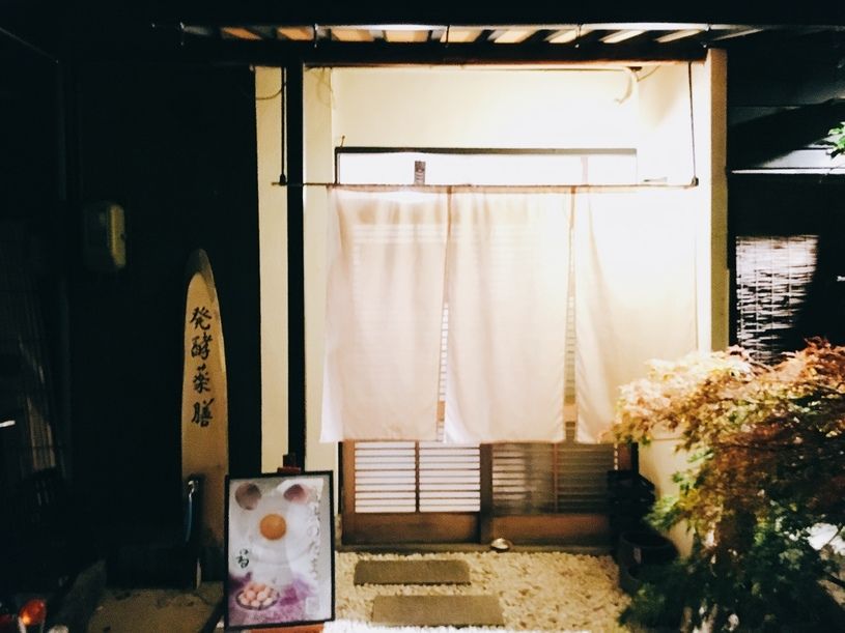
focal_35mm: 29
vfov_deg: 48.2
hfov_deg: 61.7
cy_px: 316
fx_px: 708
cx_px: 422
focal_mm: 4.15
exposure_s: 1/17
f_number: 2.2
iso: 1250
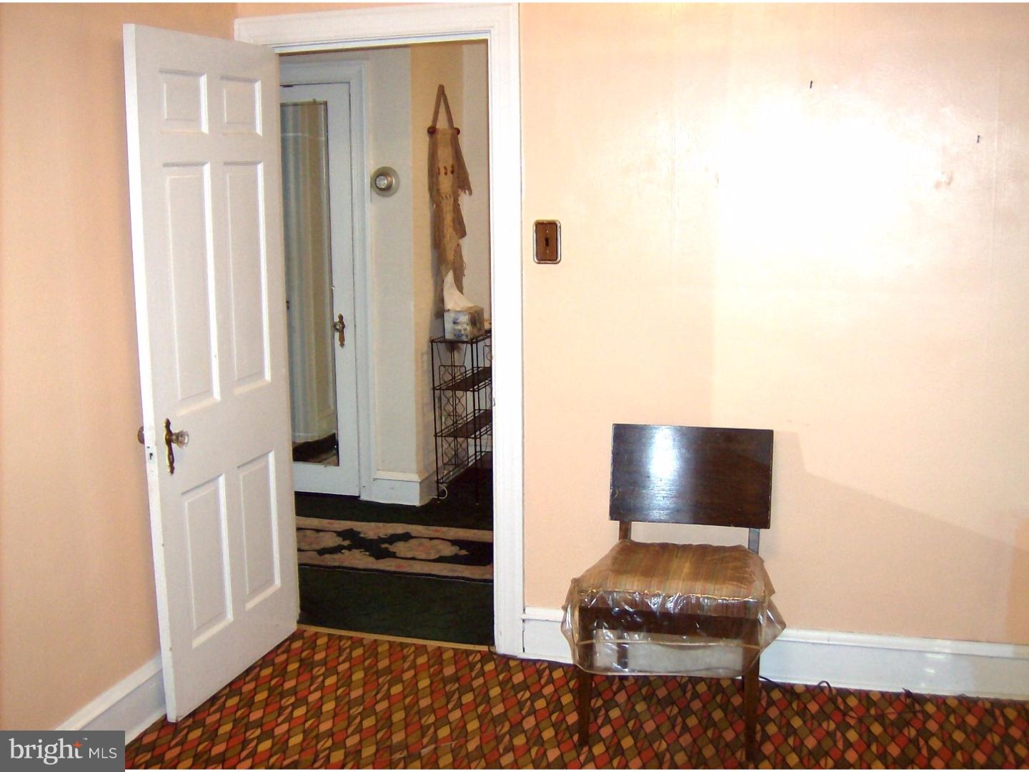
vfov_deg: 39.7
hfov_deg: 51.4
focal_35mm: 36
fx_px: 1070
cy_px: 386
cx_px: 514
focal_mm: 6
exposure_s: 1/60
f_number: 2.8
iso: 200
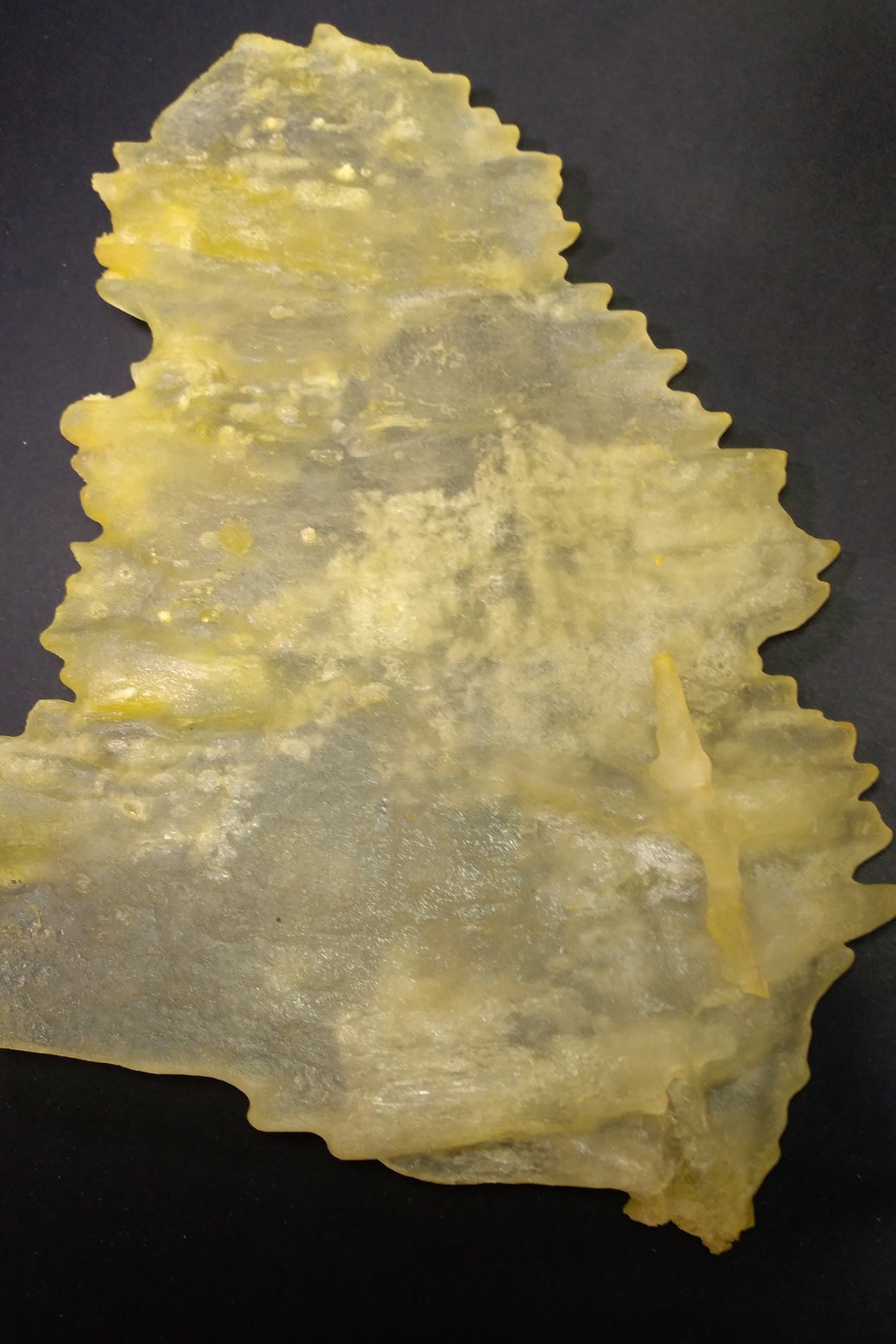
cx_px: 417
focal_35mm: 28
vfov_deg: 65.5
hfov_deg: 46.4
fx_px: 1045
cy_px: 658
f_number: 2
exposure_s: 1/30
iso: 147
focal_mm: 3.54
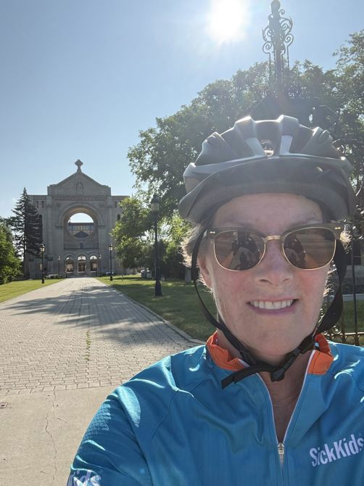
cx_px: 182
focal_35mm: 30
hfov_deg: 46.8
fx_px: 421
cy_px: 243
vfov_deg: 60.0
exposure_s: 1/900
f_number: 1.9
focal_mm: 2.69
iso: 40
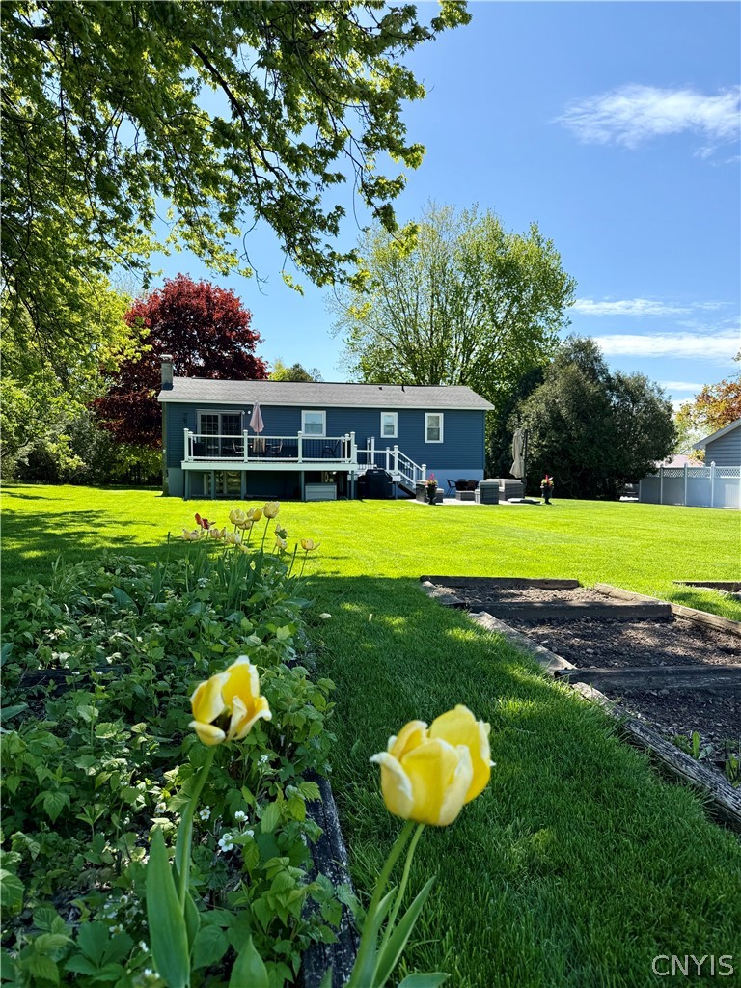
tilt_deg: -1.7
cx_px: 370
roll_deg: -0.3
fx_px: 685
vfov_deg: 71.6
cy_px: 494
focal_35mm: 24
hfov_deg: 56.8
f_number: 1.78
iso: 100
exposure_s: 1/3021
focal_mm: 6.76
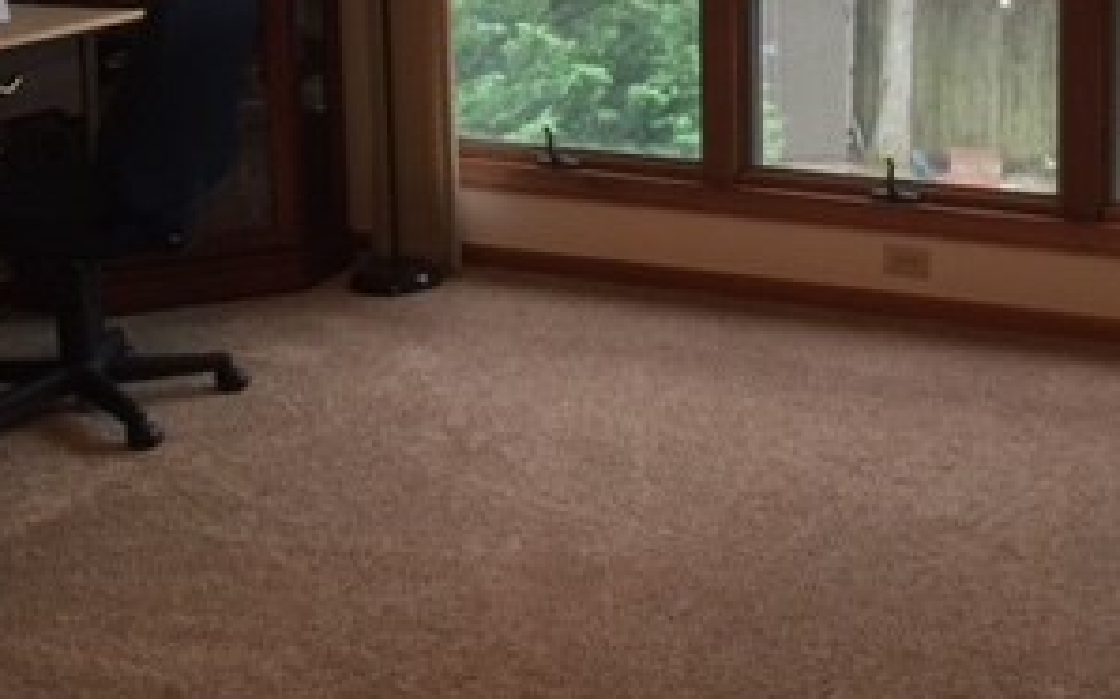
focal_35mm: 66
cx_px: 853
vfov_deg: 19.1
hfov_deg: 30.5
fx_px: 2014
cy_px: -15
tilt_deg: -8.8
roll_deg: +0.1
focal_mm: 4.15
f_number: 2.2
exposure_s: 1/30
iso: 50
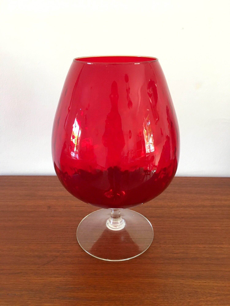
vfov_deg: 61.7
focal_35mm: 29
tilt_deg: -25.8
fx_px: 257
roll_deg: +0.2
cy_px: 153
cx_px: 115
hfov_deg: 48.2
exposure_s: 1/33
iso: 160
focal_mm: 4.15
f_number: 2.2
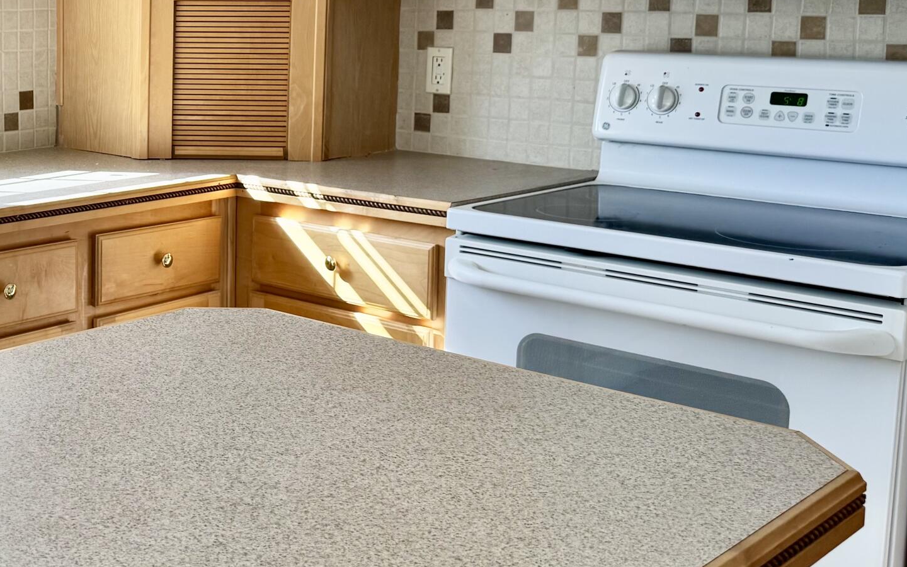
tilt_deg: -8.3
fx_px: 1310
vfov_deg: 24.2
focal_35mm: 53
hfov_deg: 35.3
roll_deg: -0.5
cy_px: 158
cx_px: 47
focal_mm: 6.76
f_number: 1.78
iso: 80
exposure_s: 1/282
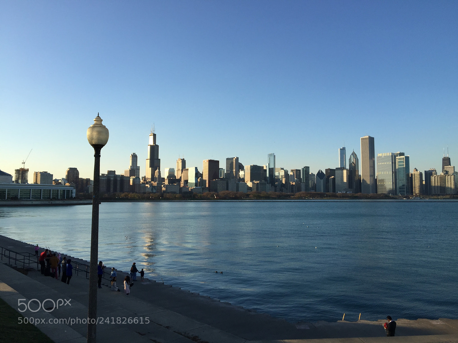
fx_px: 384
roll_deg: -1.6
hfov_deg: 61.7
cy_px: 172
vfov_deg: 48.2
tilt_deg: +6.3
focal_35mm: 29
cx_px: 229
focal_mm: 4.15
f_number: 2.2
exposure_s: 1/1099
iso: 32
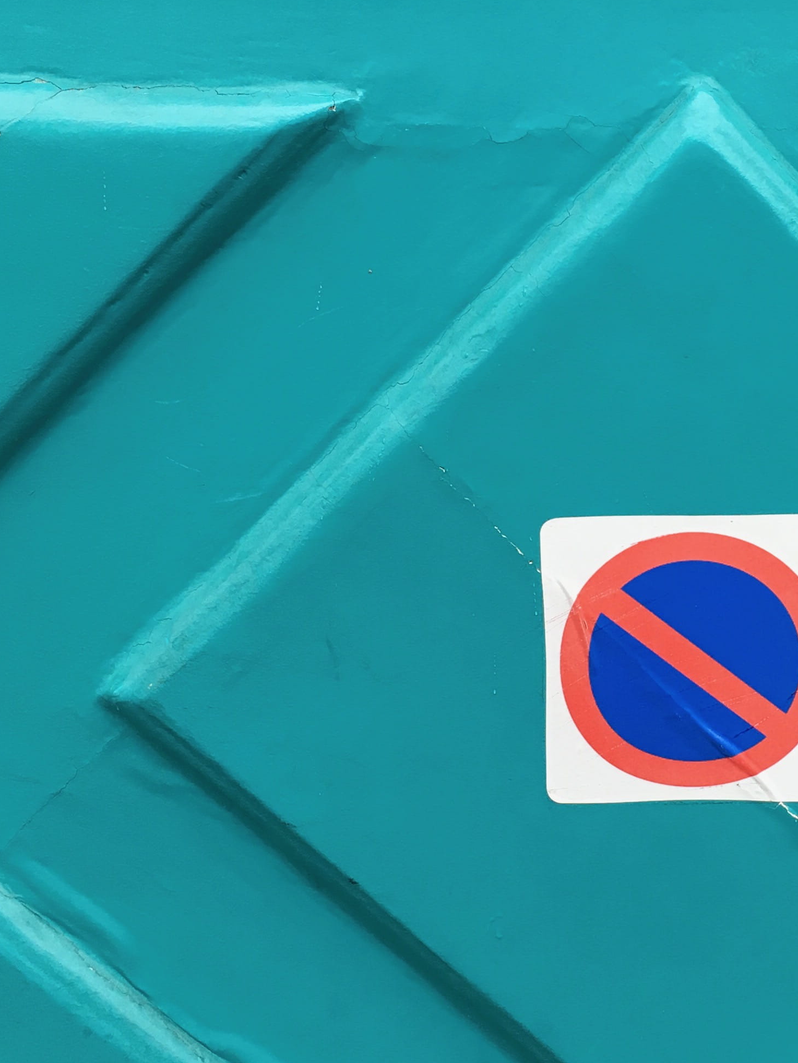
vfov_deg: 32.2
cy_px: 586
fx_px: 1844
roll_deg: -0.8
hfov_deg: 23.8
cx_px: 704
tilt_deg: -15.8
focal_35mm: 60
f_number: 2.2
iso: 25
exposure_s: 1/33
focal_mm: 4.15
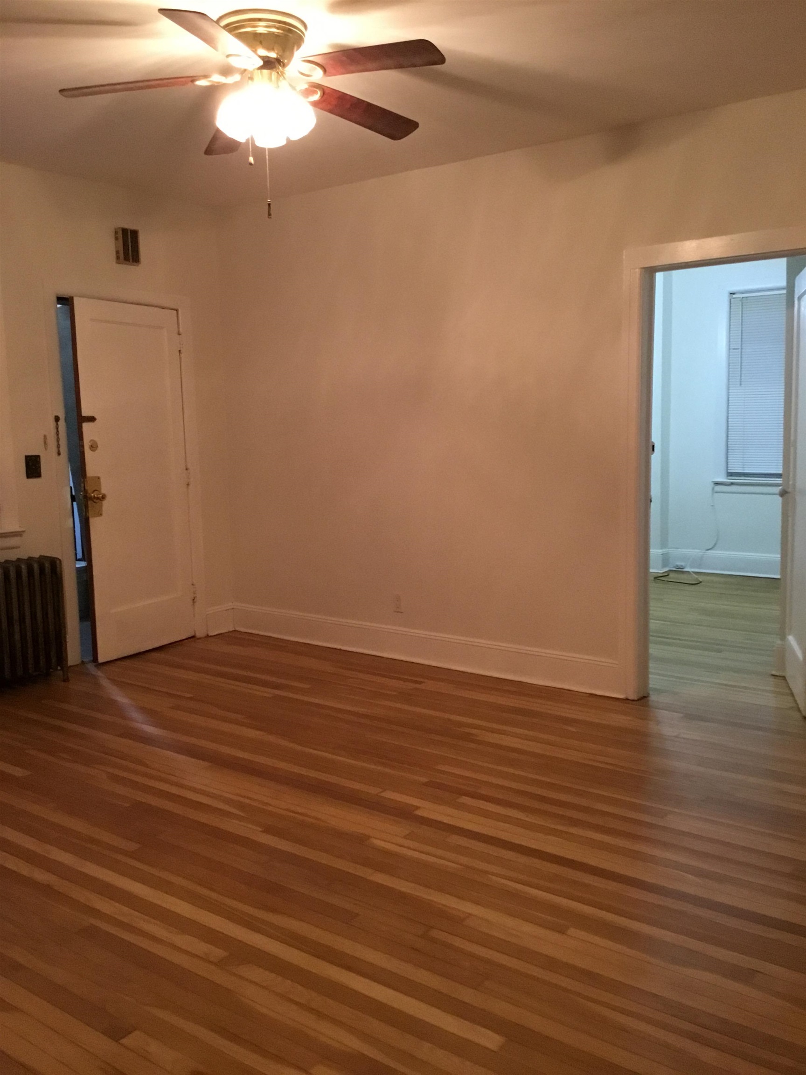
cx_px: 403
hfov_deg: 45.4
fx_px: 962
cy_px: 538
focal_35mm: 31
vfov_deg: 58.4
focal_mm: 3.3
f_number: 2.4
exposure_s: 1/30
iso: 250
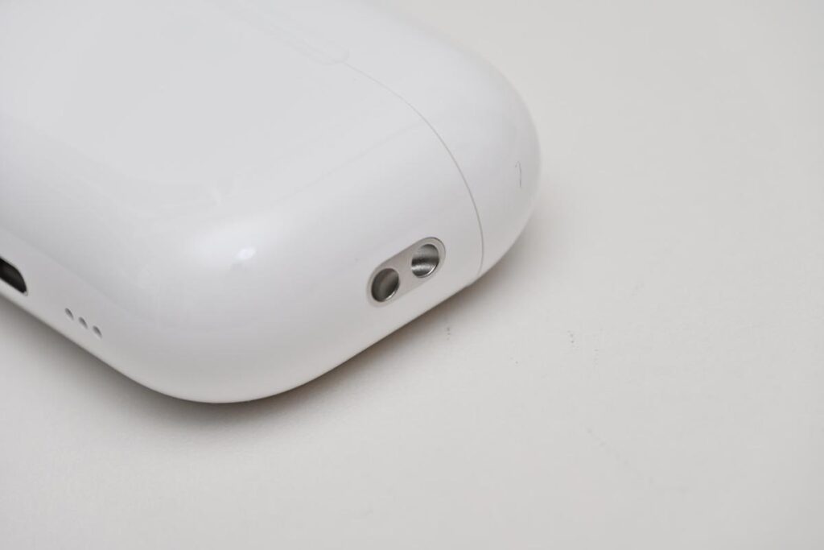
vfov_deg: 6.5
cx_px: 412
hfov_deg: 9.8
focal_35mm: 210
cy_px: 275
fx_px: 4807
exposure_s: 1/200
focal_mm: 140
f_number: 8
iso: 200
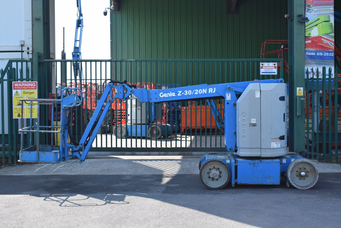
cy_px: 114
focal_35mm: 51
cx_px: 170
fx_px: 483
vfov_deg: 26.5
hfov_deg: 38.9
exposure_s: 1/250
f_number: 8
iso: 250
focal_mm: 34
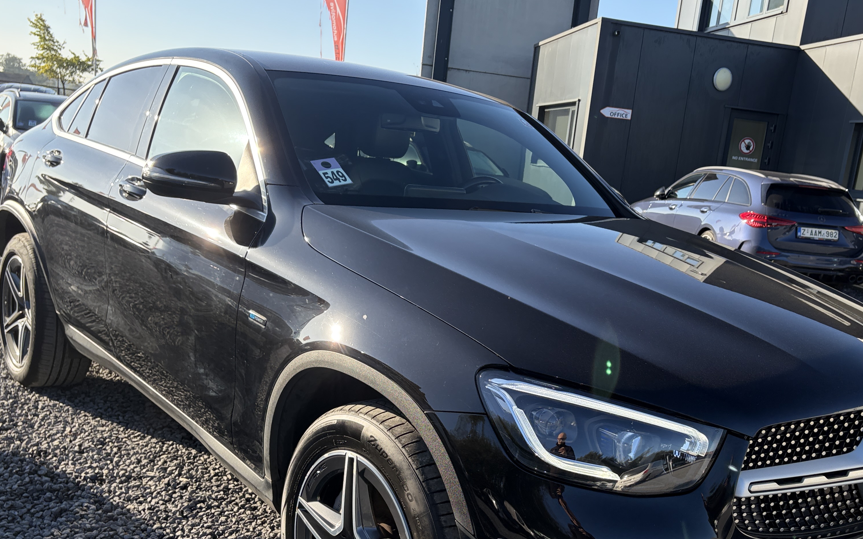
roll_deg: -6.3
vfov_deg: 34.2
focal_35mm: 37
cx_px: 480
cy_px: 341
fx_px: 870
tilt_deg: -8.7
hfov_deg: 52.6
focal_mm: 5.96
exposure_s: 1/1337
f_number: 1.6
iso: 64
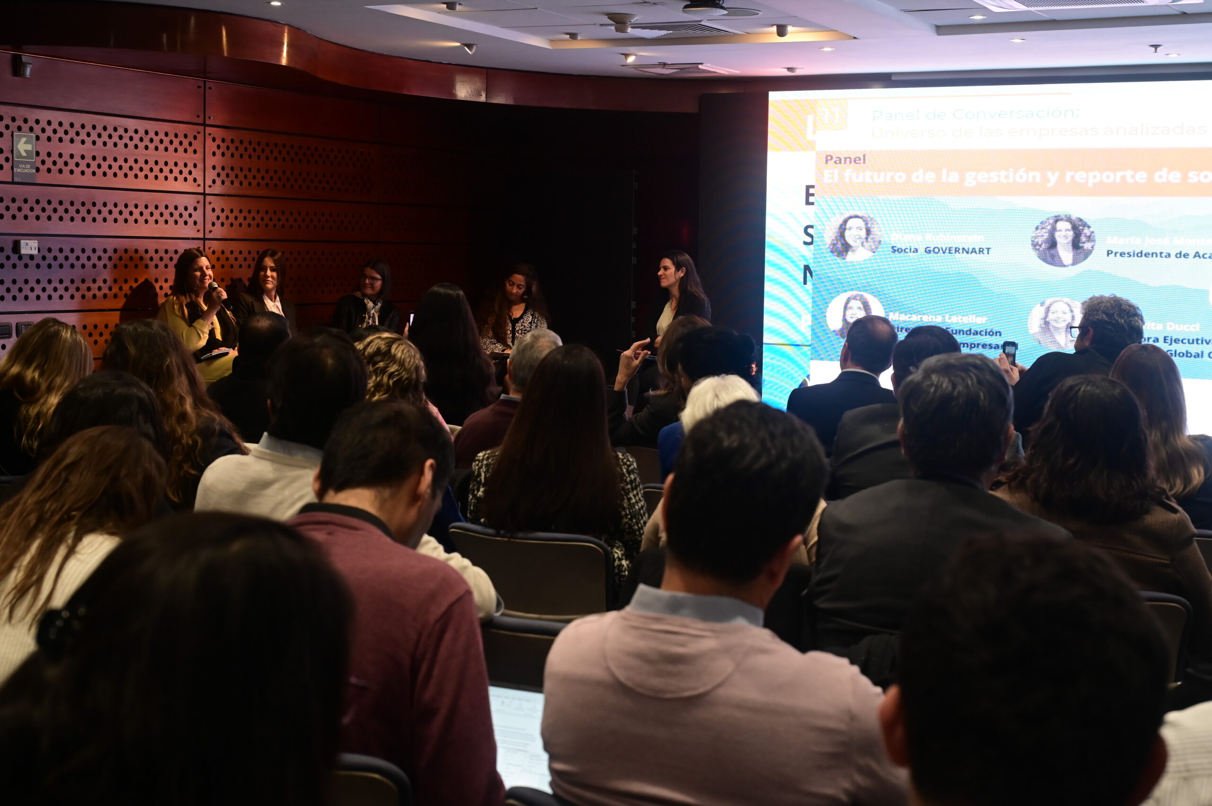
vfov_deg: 26.4
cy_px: 403
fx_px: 1716
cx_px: 606
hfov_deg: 38.9
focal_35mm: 51
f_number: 7.1
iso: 2500
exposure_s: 1/40
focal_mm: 51
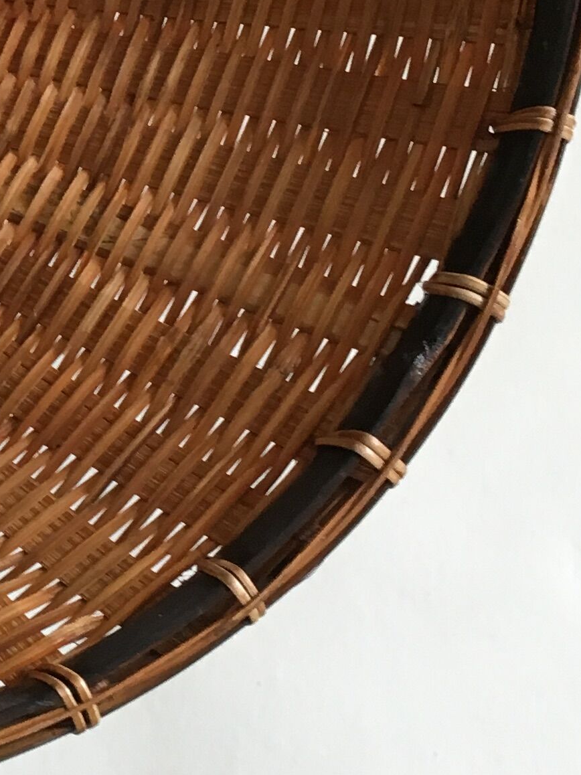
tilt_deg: -9.3
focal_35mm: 101
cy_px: 48
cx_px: -315
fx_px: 2261
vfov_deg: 19.0
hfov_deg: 13.7
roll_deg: +12.8
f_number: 2.2
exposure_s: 1/30
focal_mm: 4.15
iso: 64
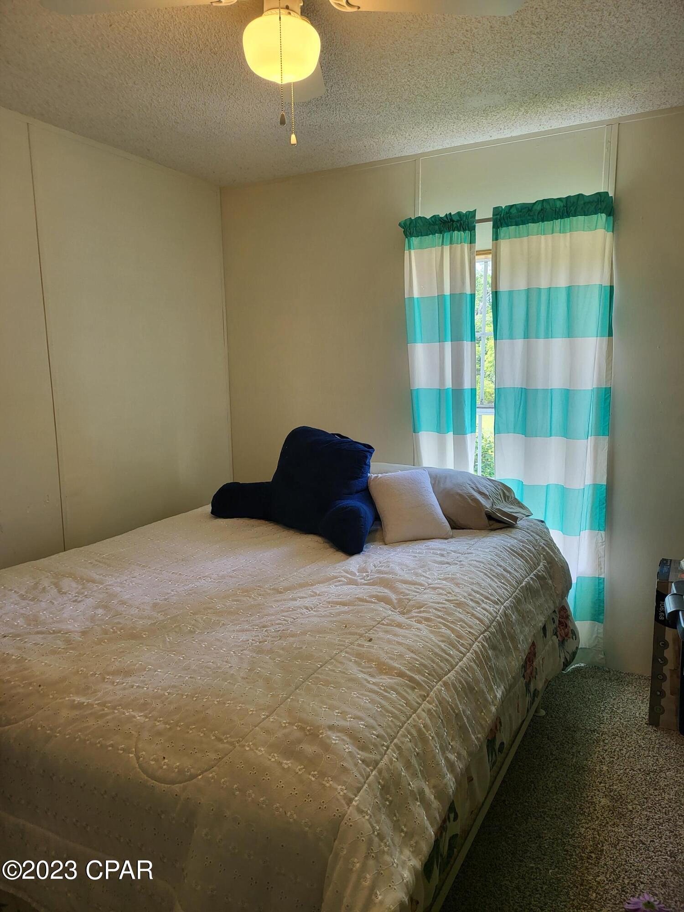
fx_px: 632
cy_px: 456
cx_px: 342
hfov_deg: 56.8
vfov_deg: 71.6
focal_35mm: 24
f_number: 1.8
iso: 80
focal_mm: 5
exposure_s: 1/120
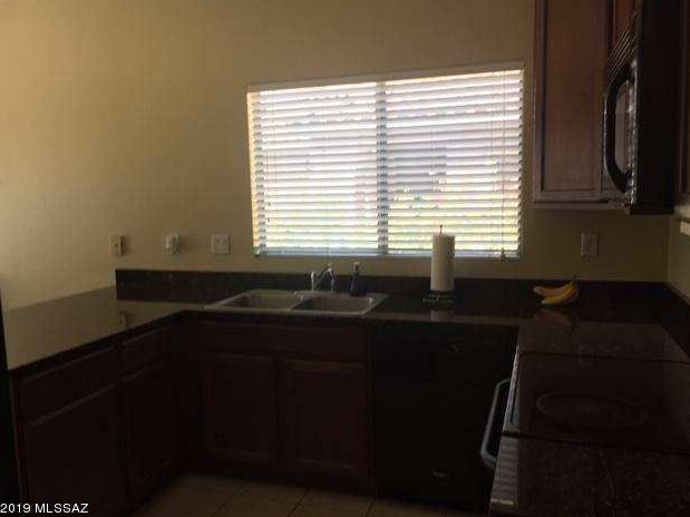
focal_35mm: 30
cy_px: 263
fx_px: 598
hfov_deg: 60.0
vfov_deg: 46.8
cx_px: 340
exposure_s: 1/40
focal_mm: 4.15
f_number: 2.2
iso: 25
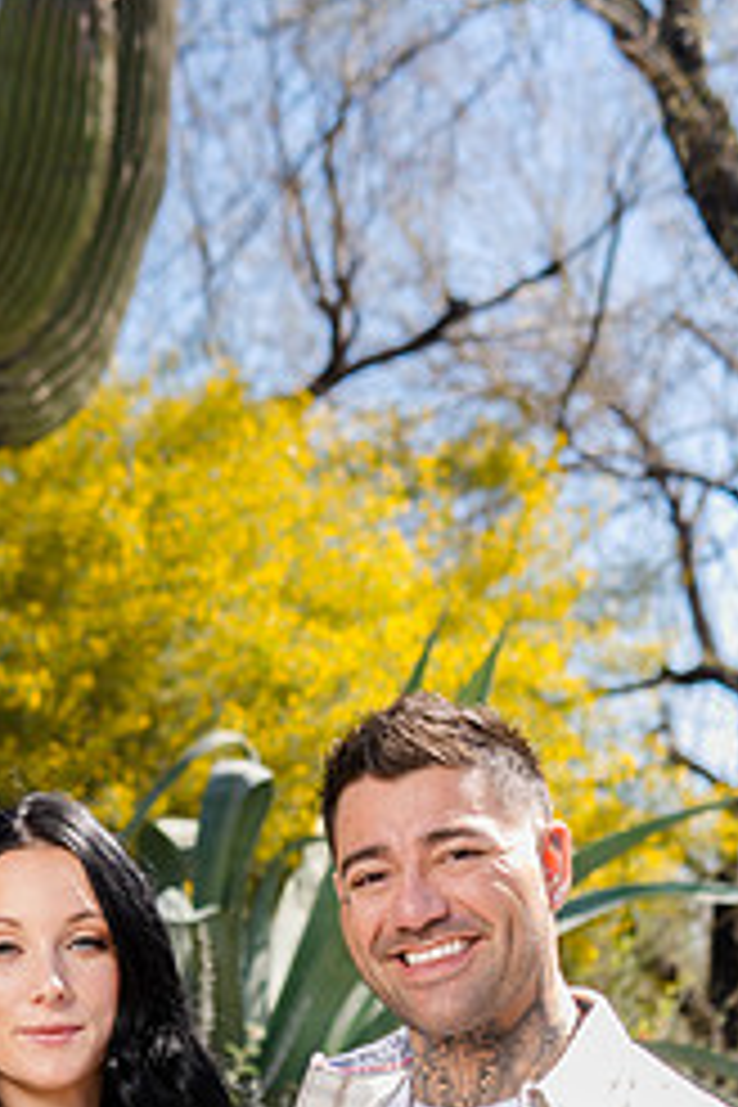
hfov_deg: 10.7
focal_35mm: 128
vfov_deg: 15.8
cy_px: 986
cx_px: 270
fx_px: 3936
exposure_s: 1/250
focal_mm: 70
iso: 80
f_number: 5.6
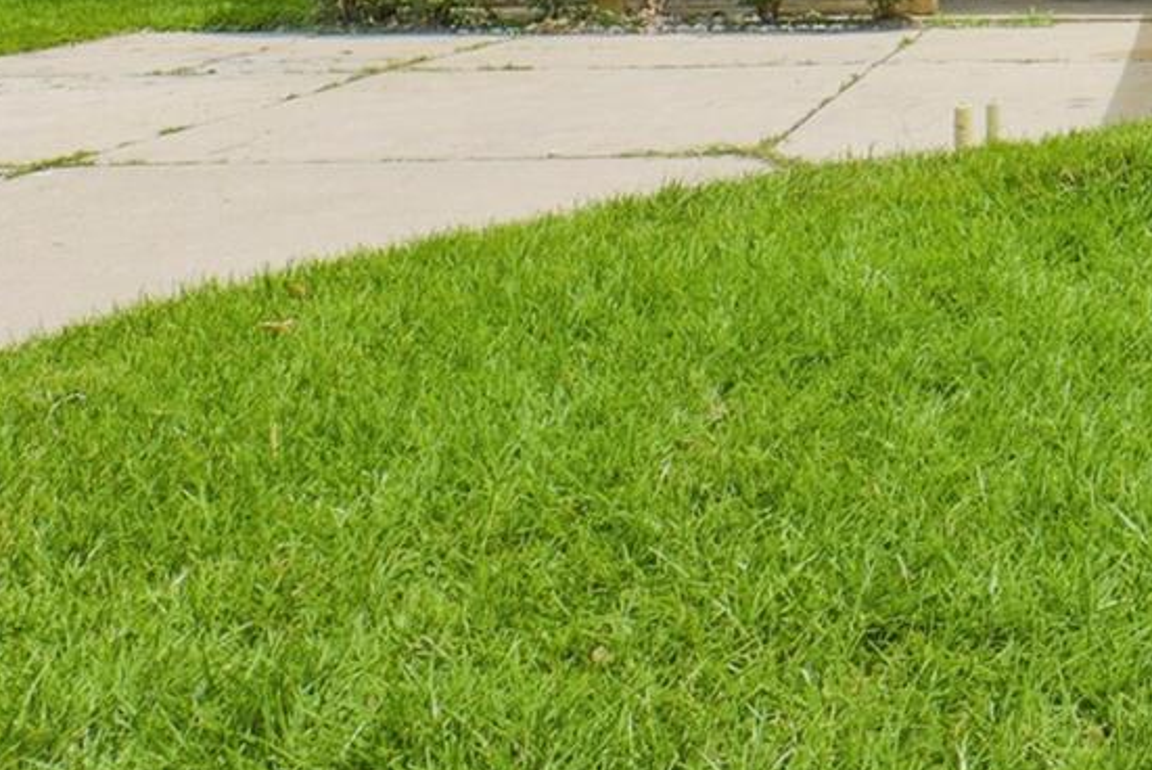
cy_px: -86
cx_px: 1223
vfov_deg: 24.2
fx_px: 1665
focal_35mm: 52
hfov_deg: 33.9
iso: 500
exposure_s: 1/500
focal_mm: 14
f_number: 11
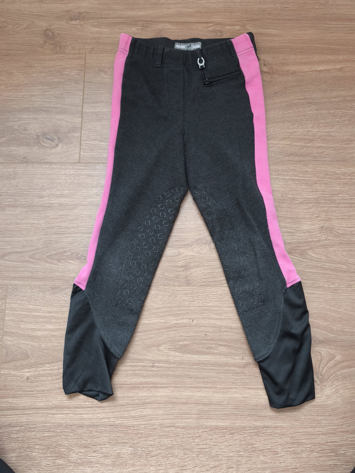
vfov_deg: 73.9
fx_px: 314
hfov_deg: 58.9
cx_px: 178
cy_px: 236
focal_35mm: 23
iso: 320
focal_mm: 6.57
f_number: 1.6
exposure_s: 1/100
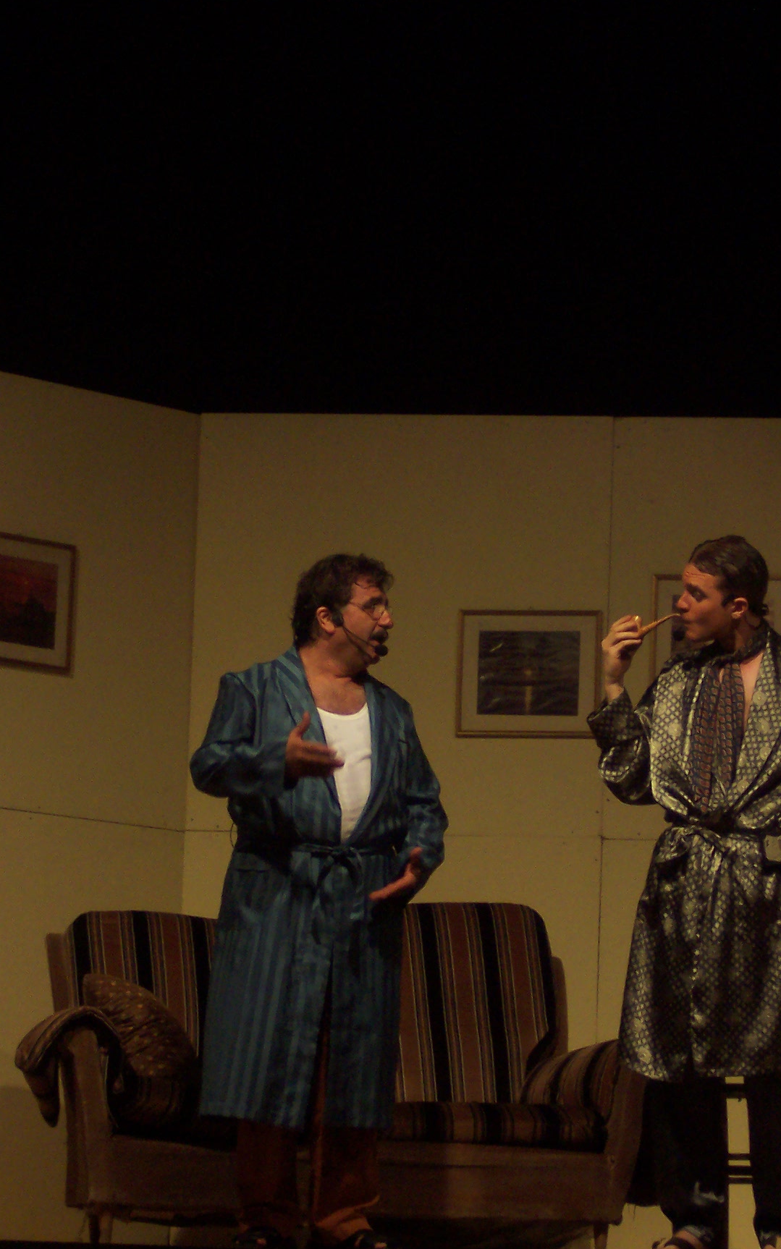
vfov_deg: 13.0
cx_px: 499
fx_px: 5482
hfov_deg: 8.1
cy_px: 656
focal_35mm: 161
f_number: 4.3
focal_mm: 20
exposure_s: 1/125
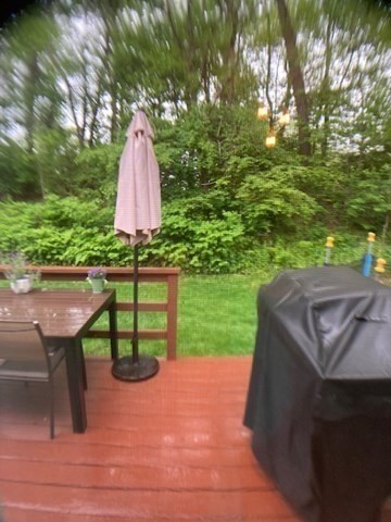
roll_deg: -0.2
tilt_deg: -9.5
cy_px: 261
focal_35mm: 28
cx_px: 196
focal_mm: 3.99
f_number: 1.8
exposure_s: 1/60
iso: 80
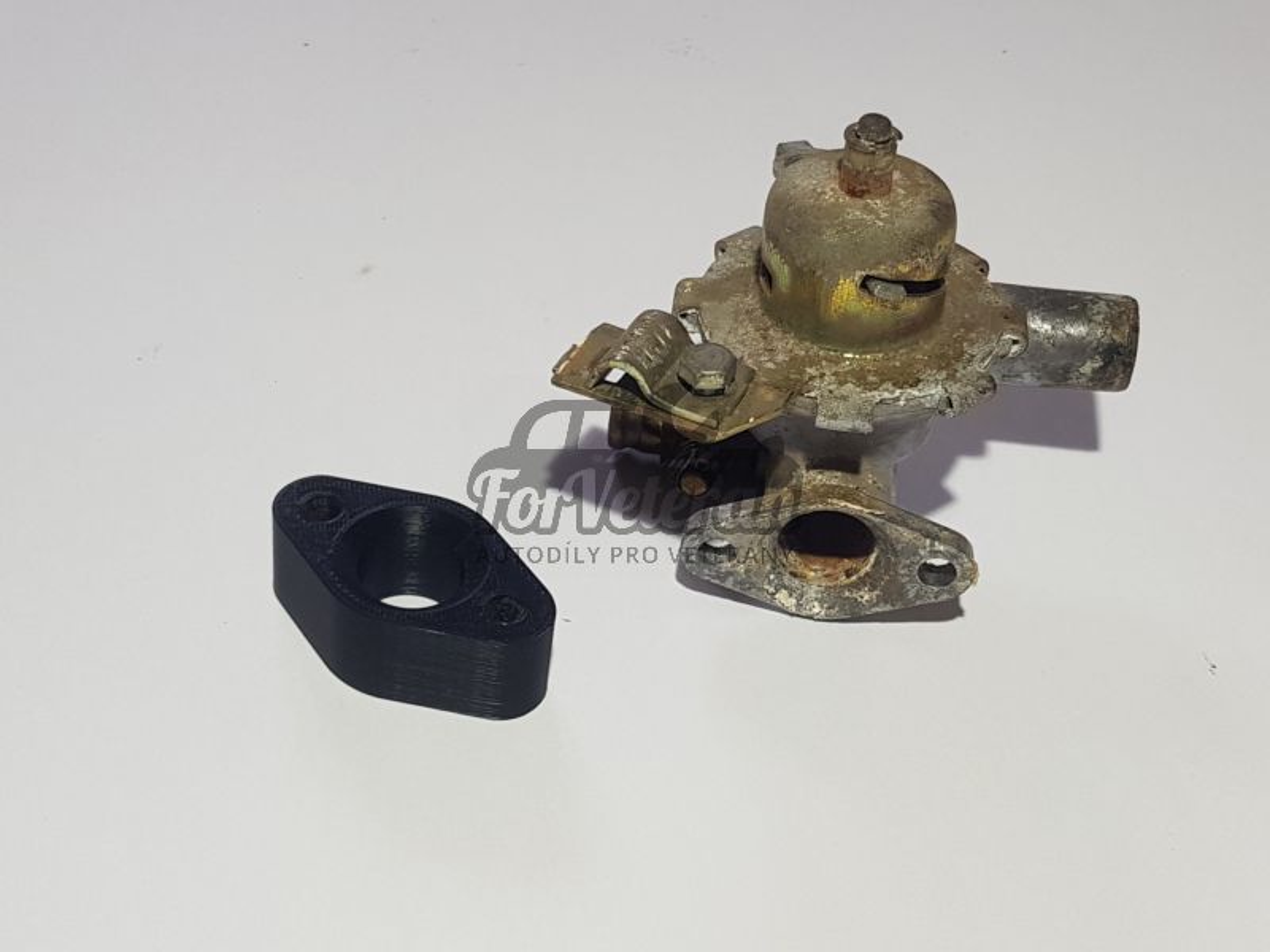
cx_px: 635
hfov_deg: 67.3
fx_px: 954
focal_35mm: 26
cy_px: 476
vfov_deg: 53.1
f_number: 1.7
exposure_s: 1/110
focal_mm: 4.2
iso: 40
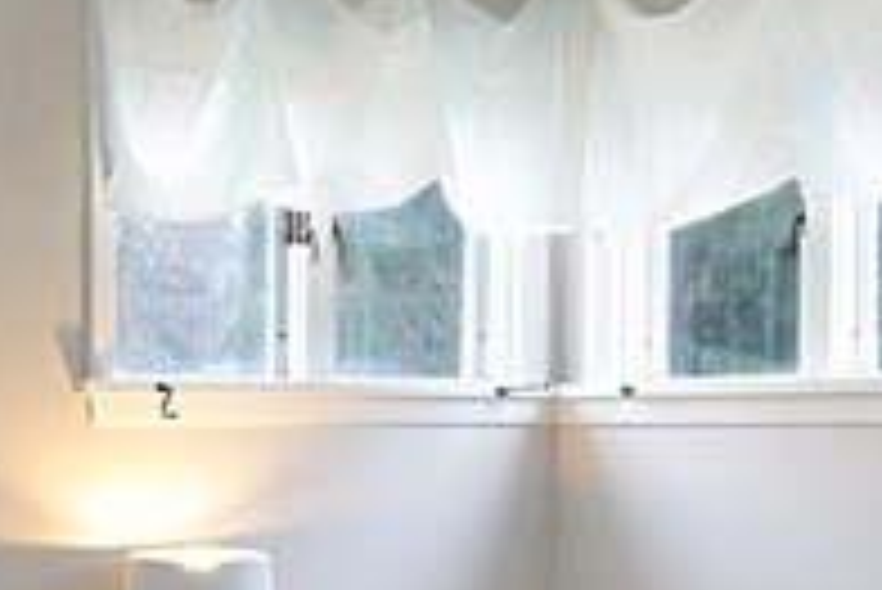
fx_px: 2035
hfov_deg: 24.1
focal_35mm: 83
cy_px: 365
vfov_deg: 16.5
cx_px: 180
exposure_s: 1/60
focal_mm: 10
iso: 400
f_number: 3.5
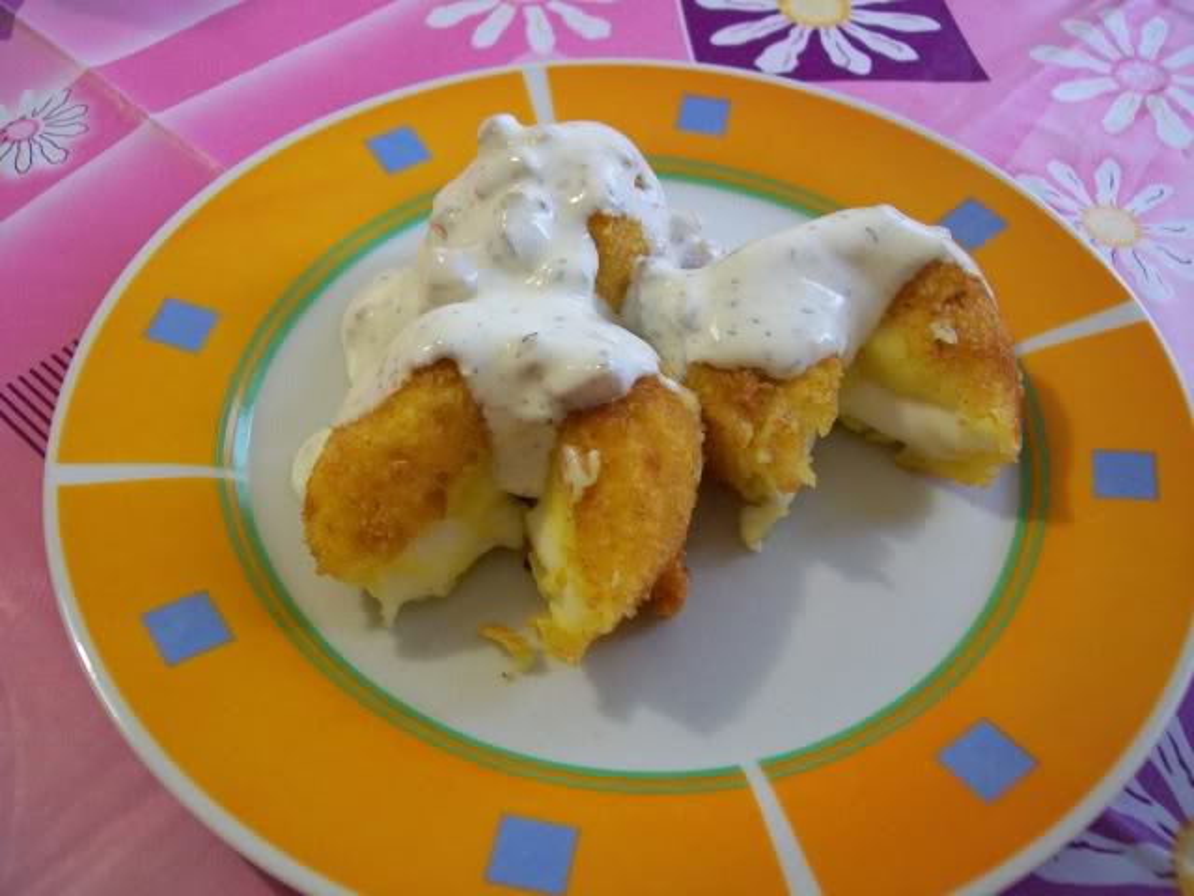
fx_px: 1242
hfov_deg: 51.4
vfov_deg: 39.7
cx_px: 597
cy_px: 448
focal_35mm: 36
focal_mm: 6
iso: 160
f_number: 2.7
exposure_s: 1/13
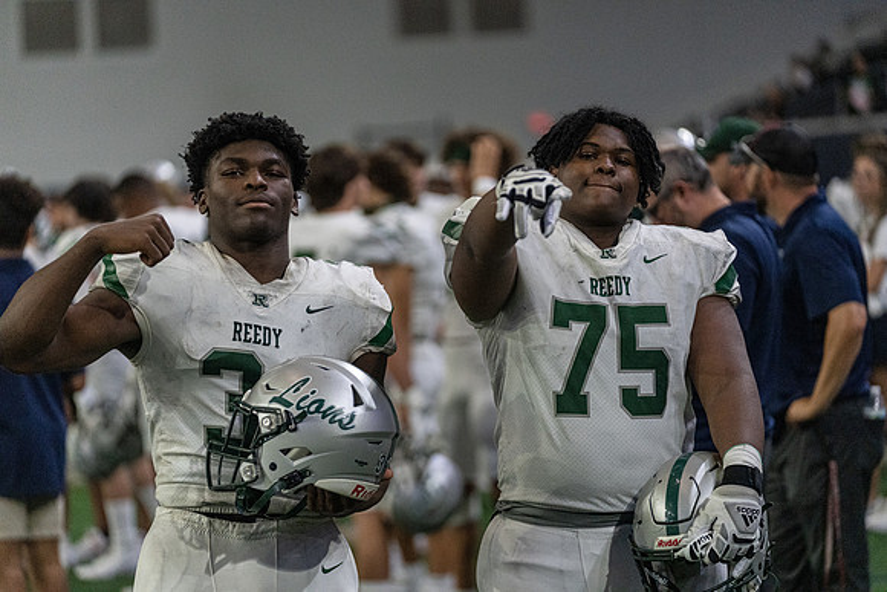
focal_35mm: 158
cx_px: 444
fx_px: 3894
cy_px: 296
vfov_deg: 8.7
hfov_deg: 13.0
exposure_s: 1/1250
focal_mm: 158
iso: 4000
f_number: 2.8
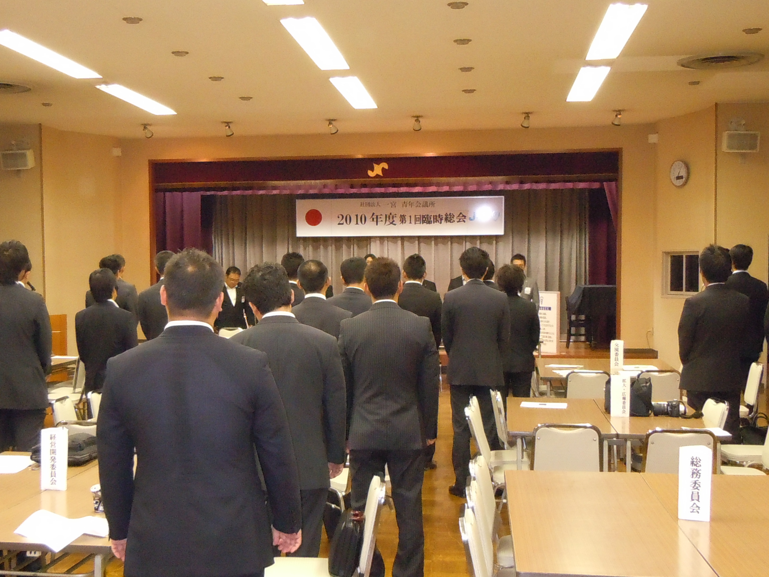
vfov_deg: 29.1
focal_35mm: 50
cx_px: 291
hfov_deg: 38.0
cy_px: 334
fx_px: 1111
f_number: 3.5
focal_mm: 5.4
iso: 800
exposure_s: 1/30
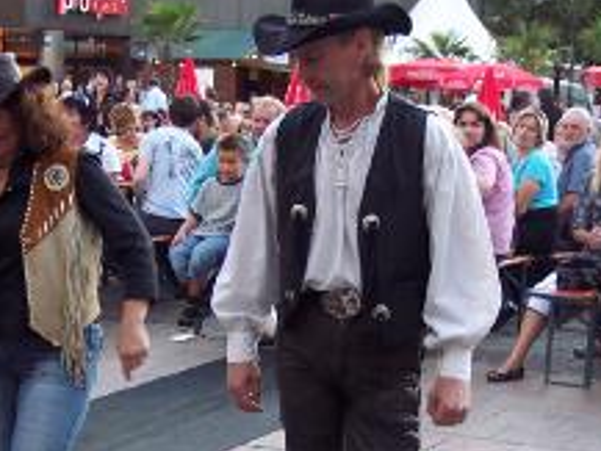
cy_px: 444
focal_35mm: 90
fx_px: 1563
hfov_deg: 21.7
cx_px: 224
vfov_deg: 16.1
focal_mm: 8
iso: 100
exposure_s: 1/90
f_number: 2.8
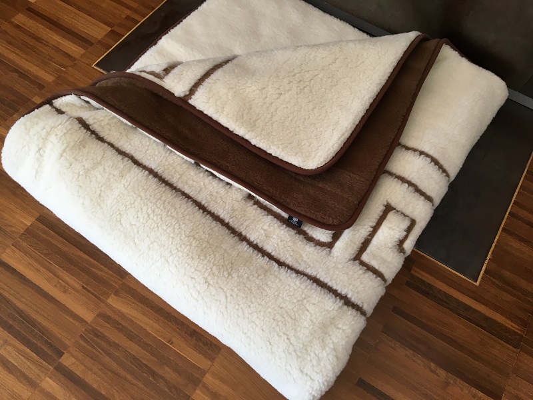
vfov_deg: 48.2
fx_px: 447
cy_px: 200
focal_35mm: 29
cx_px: 266
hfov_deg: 61.7
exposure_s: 1/30
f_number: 2.2
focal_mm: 4.15
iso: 32
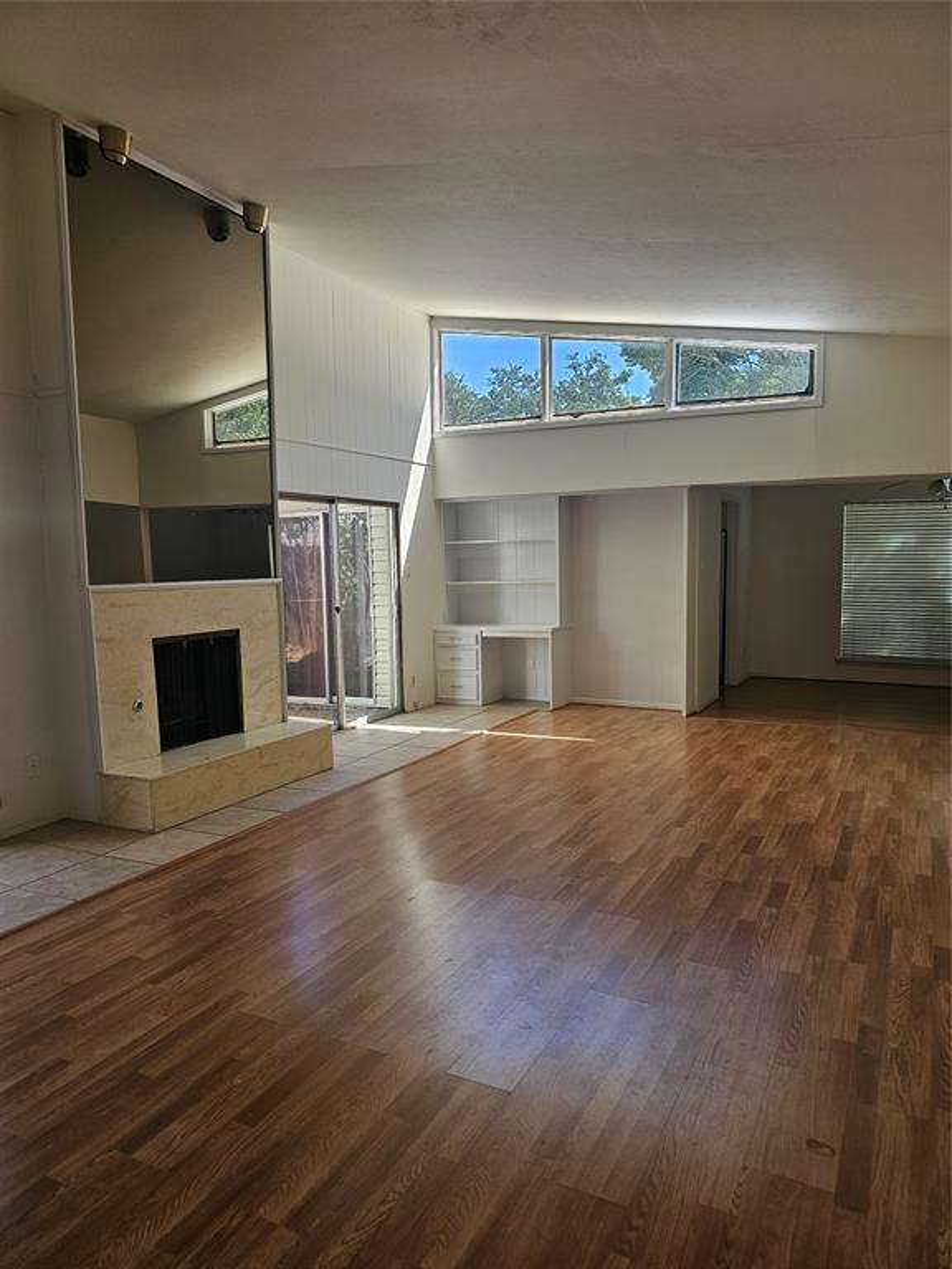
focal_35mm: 23
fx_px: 843
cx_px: 476
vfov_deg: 73.9
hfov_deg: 58.9
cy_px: 634
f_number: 1.7
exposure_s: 1/180
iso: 64
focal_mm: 6.3
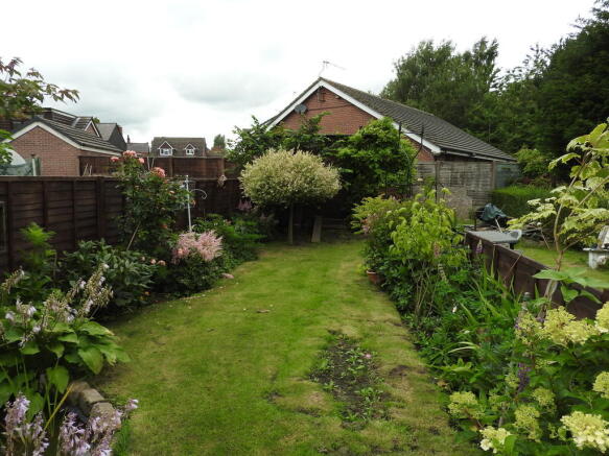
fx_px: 422
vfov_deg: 56.8
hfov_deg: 71.6
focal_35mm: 24
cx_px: 304
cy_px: 228
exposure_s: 1/500
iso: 100
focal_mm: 4.3
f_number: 3.3
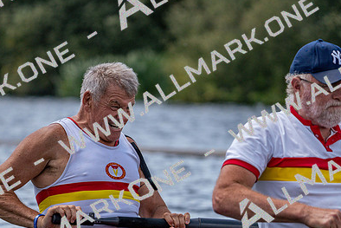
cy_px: 157
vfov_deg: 3.4
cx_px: 165
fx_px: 3809
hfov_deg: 5.1
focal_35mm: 402
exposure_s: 1/2000
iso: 400
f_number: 5.6
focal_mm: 273
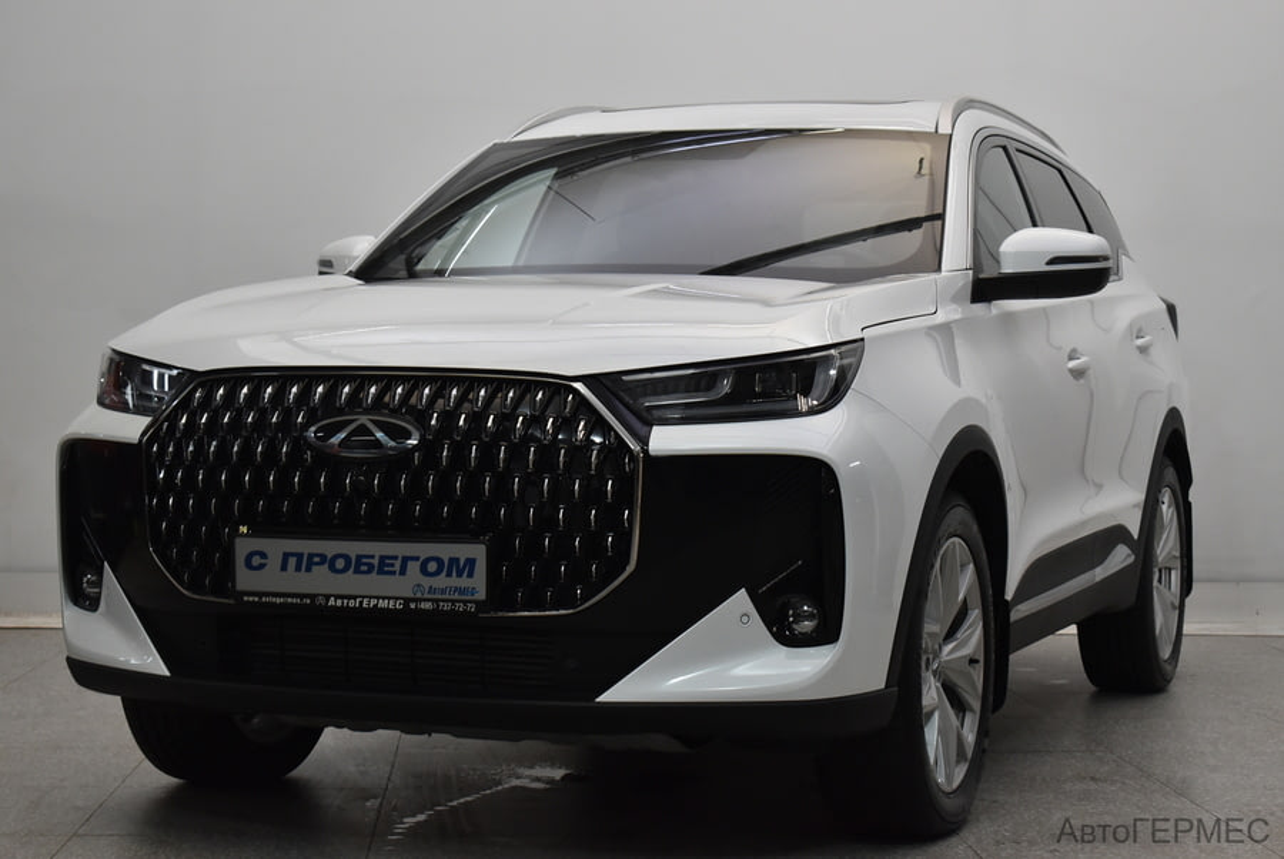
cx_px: 642
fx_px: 2570
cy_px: 430
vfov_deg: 19.0
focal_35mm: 72
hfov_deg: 28.0
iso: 800
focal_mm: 48
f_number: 5.3
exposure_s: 1/100
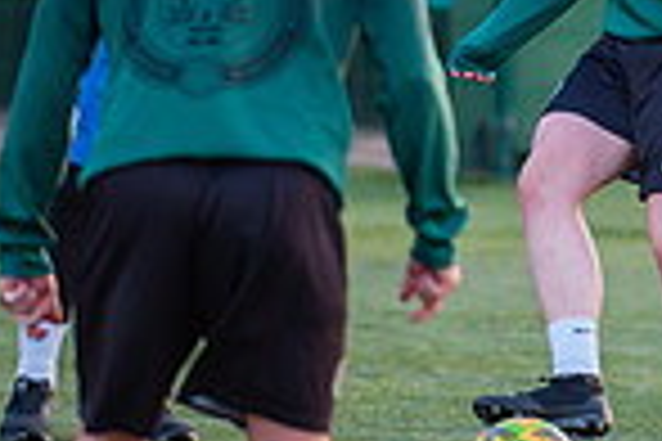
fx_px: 12669
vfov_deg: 2.0
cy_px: 63
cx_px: 703
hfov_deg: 3.0
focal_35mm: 689
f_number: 2.8
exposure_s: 1/250
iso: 800
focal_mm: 175
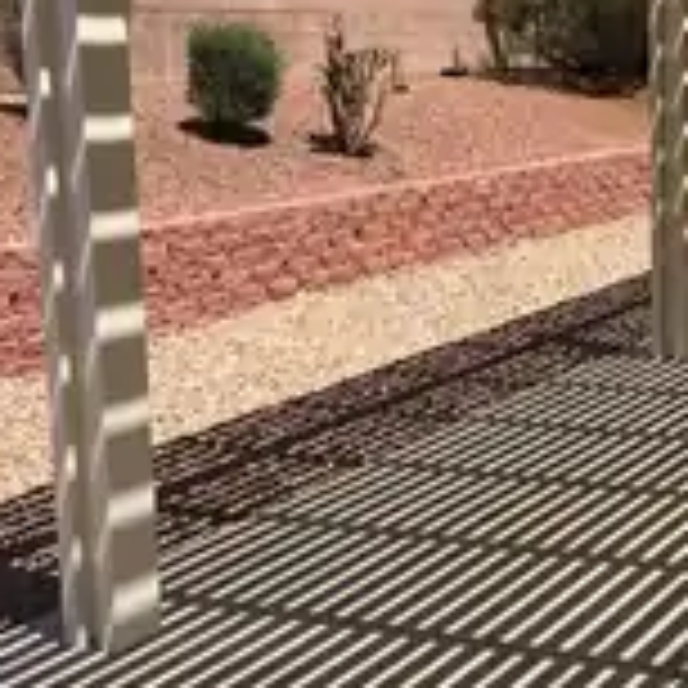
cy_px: 274
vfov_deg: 25.7
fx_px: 1507
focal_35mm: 67
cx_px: 652
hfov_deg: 24.8
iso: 25
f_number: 2.2
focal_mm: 4.15
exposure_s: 1/1832
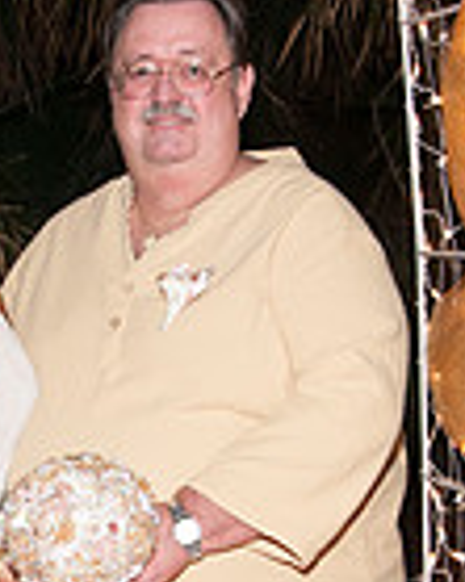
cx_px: 124
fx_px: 1963
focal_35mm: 114
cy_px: 469
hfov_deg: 13.5
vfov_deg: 16.7
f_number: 5.6
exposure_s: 1/30
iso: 400
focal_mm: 25
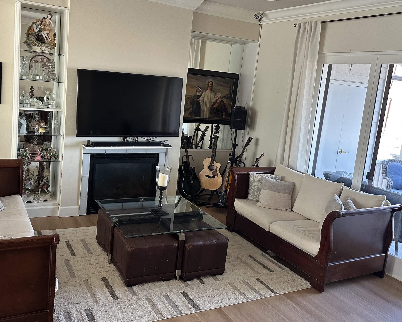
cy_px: 143
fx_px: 381
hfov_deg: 55.5
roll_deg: -5.4
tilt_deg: -8.4
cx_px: 174
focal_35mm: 32
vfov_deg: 45.7
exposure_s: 1/108
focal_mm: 6.86
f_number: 1.78
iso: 250
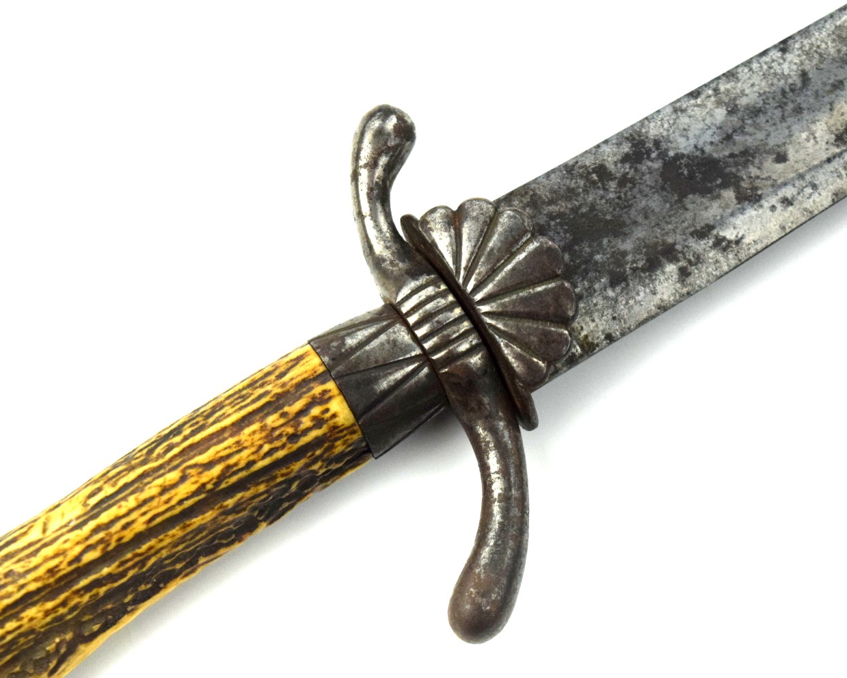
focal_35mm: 94
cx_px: 487
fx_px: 2345
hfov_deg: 20.5
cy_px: 341
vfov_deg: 16.4
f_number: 5.6
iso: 1600
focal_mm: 55
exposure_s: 1/4000
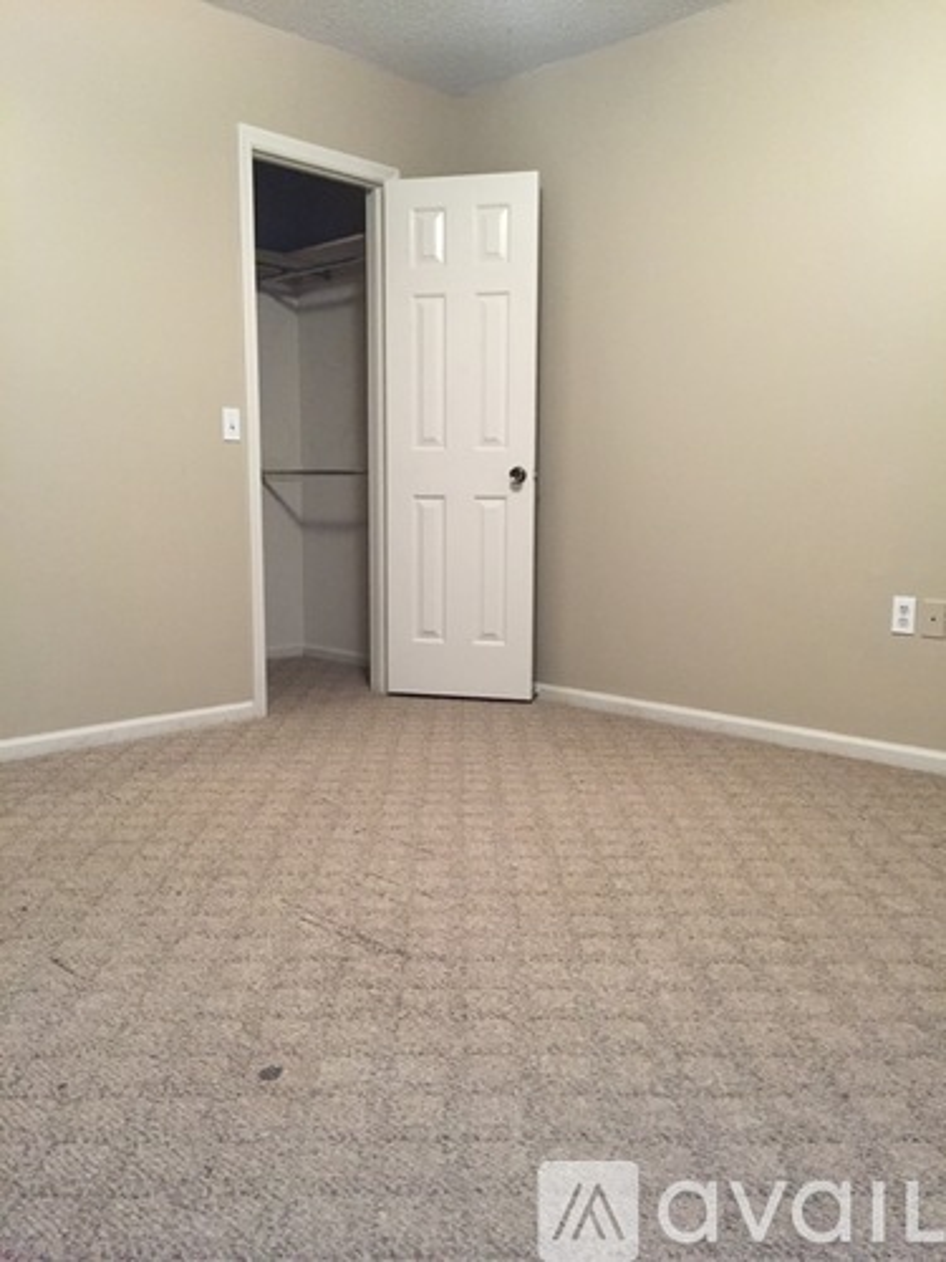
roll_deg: -0.2
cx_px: 473
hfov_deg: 48.2
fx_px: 1057
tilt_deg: -6.9
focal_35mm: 29
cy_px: 631
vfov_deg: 61.7
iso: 250
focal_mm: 4.15
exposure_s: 1/30
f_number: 2.2
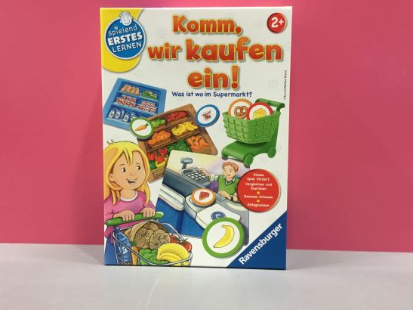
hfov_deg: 54.0
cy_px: 147
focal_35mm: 34
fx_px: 406
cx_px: 205
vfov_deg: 41.8
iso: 125
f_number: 2.4
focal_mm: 3.3
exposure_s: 1/33
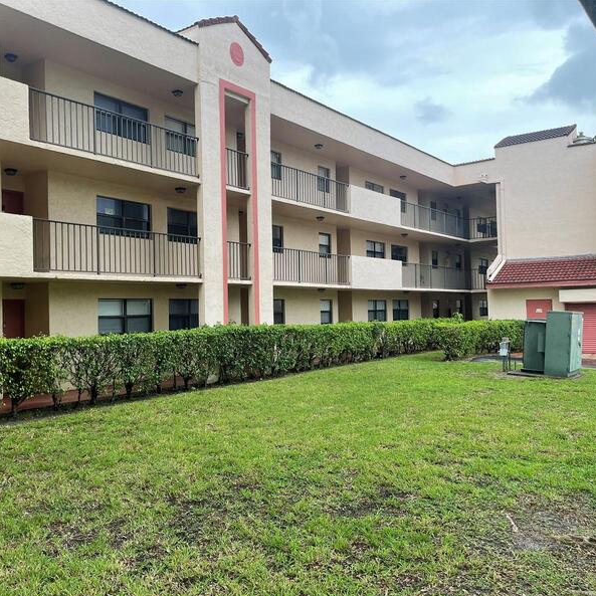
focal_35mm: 31
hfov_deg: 52.0
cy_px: 301
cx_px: 223
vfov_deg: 52.5
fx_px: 604
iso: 32
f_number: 1.6
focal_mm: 4.2
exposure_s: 1/347
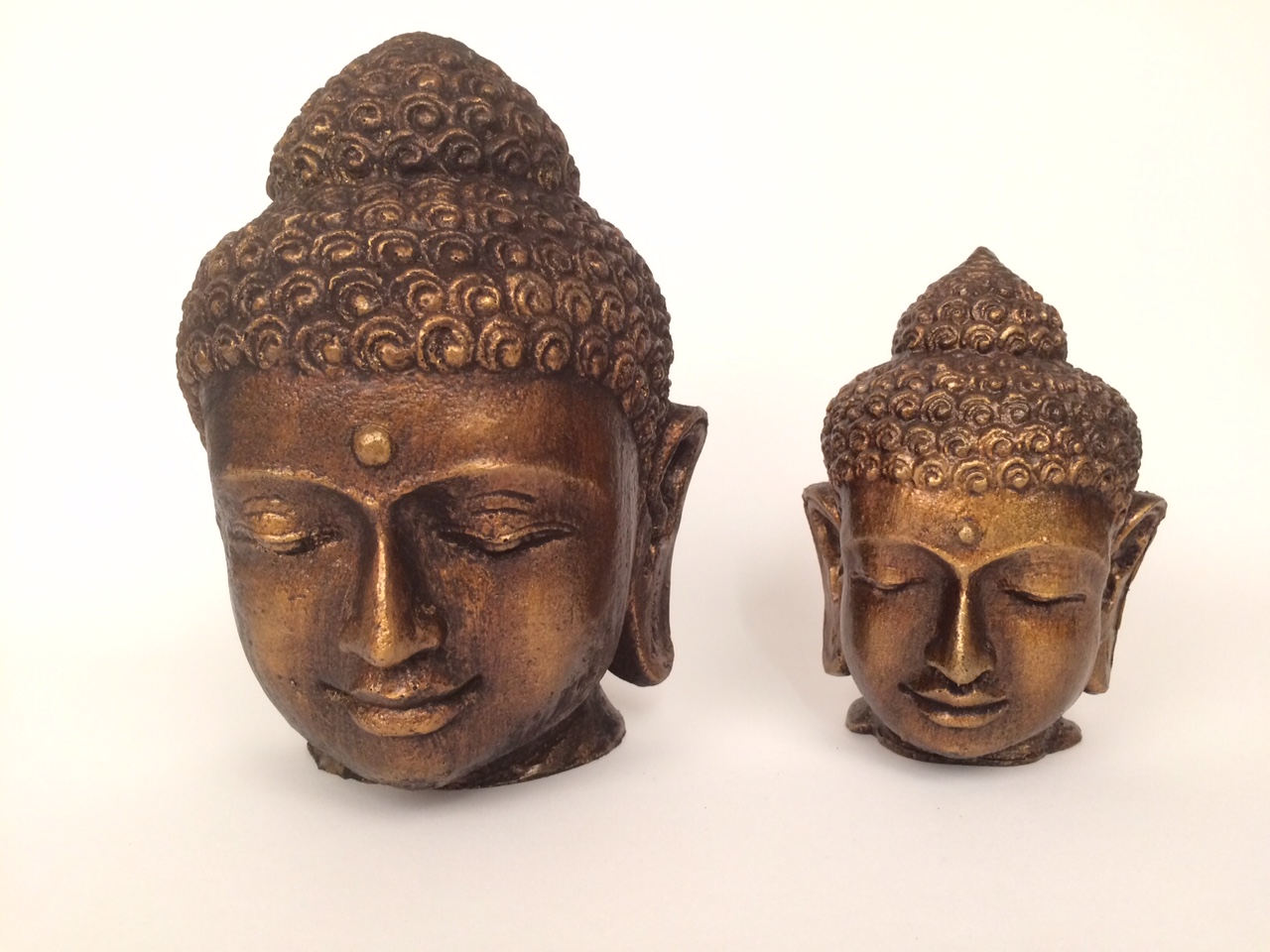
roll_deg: +1.4
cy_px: 476
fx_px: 1064
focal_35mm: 29
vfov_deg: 48.2
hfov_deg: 61.7
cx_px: 635
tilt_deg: -7.5
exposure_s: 1/30
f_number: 2.2
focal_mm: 4.15
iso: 160
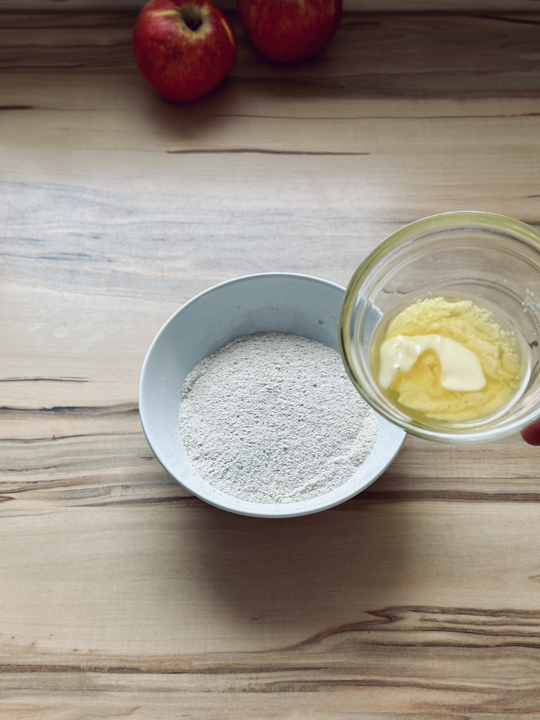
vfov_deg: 39.7
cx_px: 270
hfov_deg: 30.3
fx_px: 998
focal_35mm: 48
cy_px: 360
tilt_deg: -59.9
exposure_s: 1/121
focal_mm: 6.86
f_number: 1.78
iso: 64
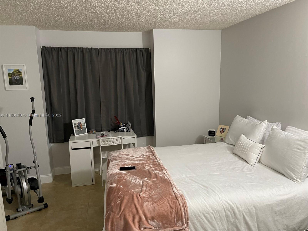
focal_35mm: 26
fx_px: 231
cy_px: 116
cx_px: 154
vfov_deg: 53.1
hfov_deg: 67.3
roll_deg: +0.5
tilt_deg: -9.7
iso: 400
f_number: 1.6
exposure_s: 1/60
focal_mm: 5.1
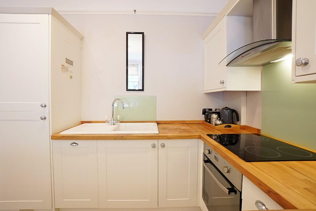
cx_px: 158
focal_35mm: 15
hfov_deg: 100.4
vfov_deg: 77.3
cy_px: 106
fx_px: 132
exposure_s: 1/2
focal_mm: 10
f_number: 10
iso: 640
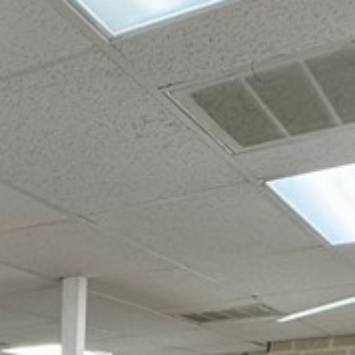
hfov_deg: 21.5
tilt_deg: -12.0
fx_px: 824
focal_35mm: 71
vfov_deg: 19.0
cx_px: -132
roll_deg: +1.3
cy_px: 626
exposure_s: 1/120
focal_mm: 2.22
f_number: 2.2
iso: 200
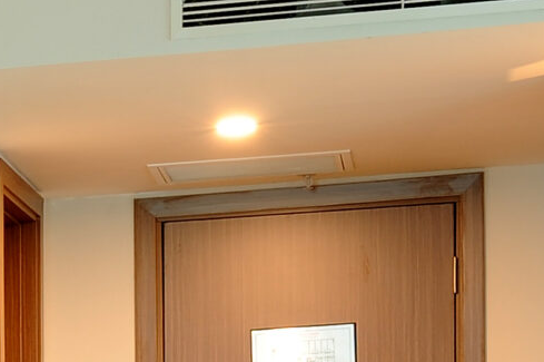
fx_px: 2687
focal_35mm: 178
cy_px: 662
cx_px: -709
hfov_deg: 10.2
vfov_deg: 7.5
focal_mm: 34
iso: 200
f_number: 11
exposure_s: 2.5
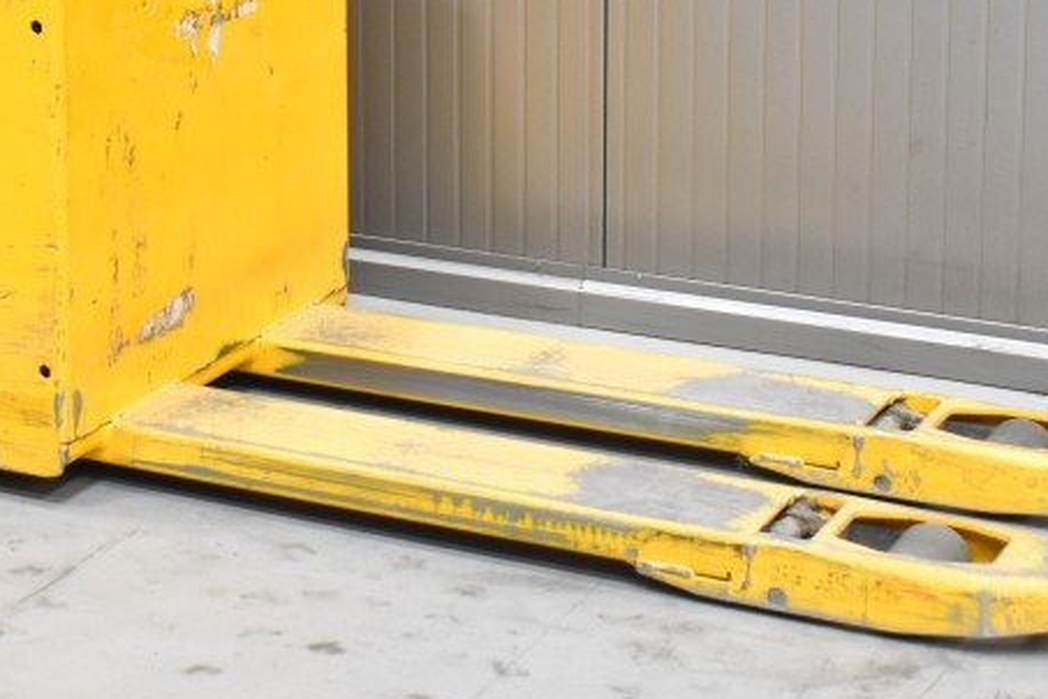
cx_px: 291
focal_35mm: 99
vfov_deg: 13.5
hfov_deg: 20.4
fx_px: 2891
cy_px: -88
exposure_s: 1/30
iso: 1600
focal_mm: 25
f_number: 5
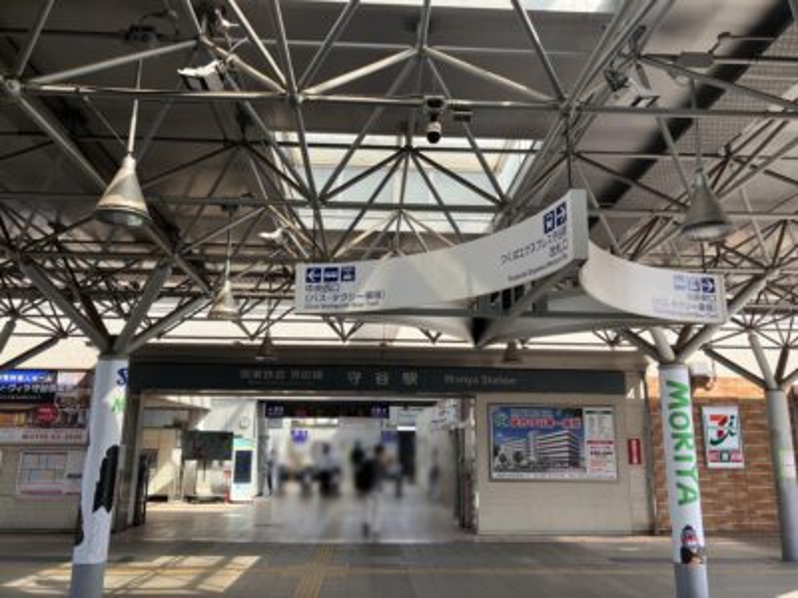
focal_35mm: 28
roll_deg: -1.0
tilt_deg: +13.6
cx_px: 399
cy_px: 299
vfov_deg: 49.7
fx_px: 645
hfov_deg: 63.4
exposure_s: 1/445
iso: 32
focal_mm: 3.99
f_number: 1.8
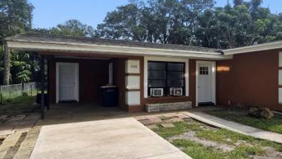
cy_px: 71
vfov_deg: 46.0
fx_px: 187
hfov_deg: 71.6
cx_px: 190
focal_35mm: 25
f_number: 2.2
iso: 50
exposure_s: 1/4500
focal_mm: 2.2
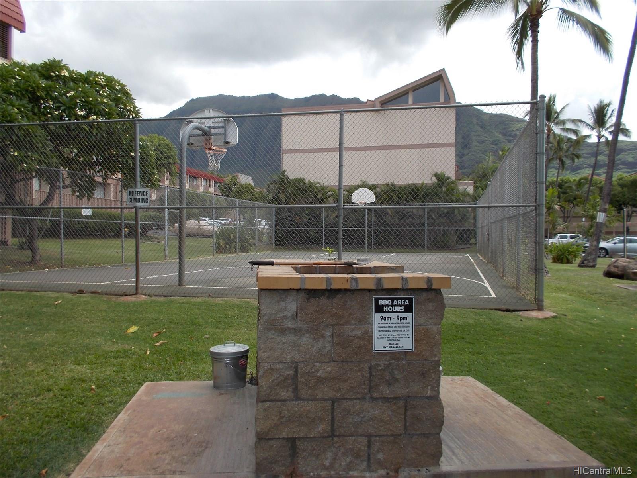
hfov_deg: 61.7
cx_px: 318
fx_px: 534
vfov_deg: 48.2
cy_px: 239
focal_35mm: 29
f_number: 3.3
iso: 80
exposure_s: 1/500
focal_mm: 4.1
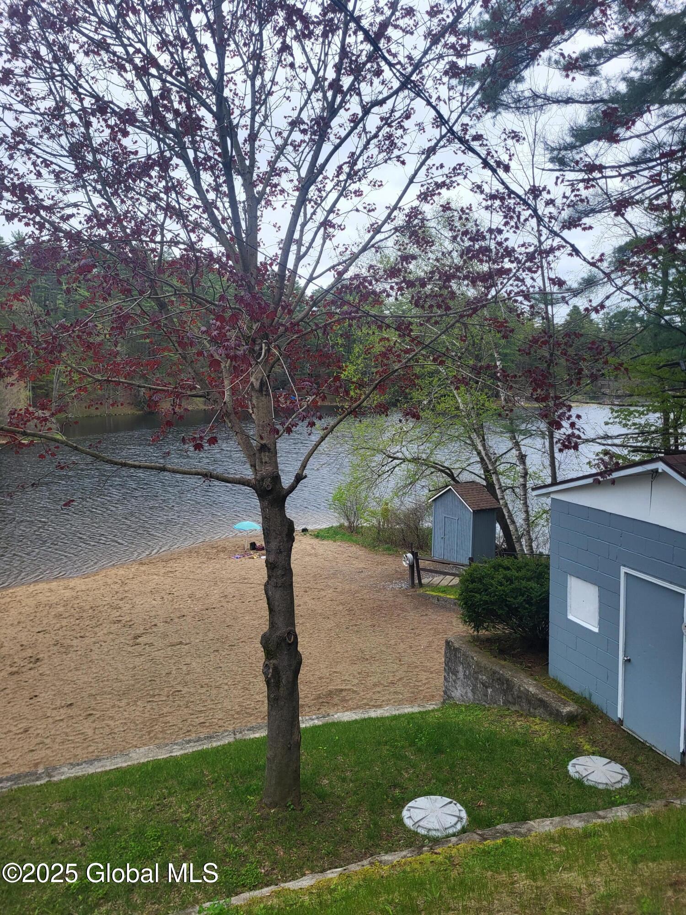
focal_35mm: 26
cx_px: 343
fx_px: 687
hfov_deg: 53.1
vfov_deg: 67.3
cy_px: 458
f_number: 1.8
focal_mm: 5.4
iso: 40
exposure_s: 1/1105
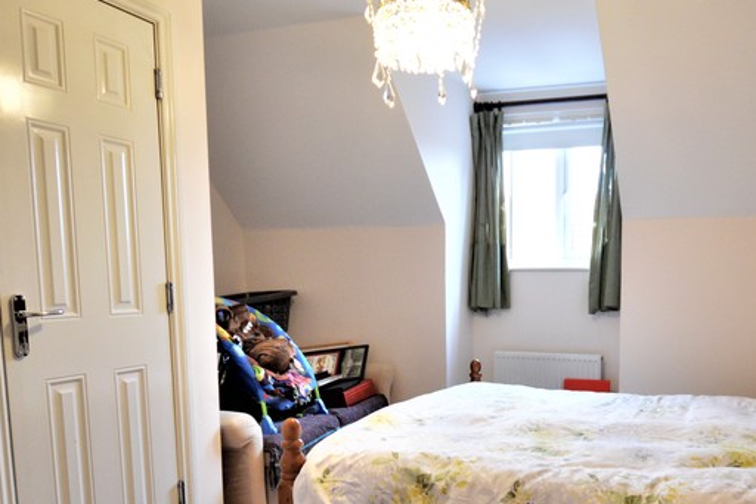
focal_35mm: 30
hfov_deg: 60.1
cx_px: 521
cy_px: 360
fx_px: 630
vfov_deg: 42.6
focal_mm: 10
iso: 1000
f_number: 3.5
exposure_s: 1/60
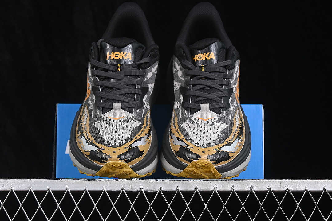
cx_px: 166
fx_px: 692
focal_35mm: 75
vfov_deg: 18.2
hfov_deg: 27.0
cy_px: 110
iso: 160
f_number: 6.3
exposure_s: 1/60
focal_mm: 50
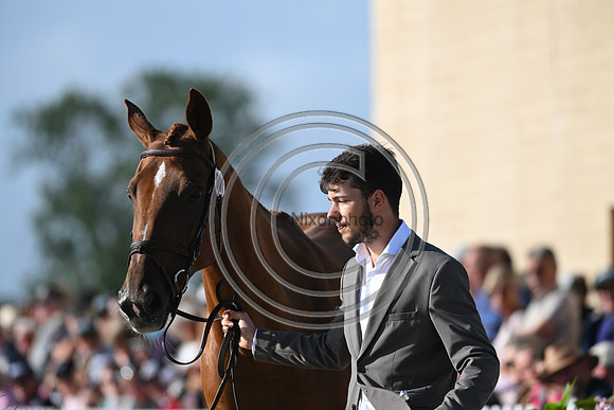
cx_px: 307
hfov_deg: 5.4
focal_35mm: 380
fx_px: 6482
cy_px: 205
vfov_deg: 3.6
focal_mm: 380
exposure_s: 1/1600
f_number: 5
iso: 360
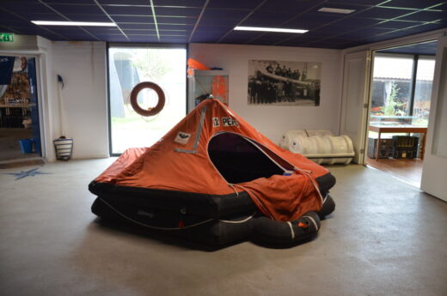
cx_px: 224
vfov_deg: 47.8
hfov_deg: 67.5
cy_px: 148
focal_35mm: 27
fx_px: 335
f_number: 3.5
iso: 800
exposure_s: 1/50
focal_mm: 18
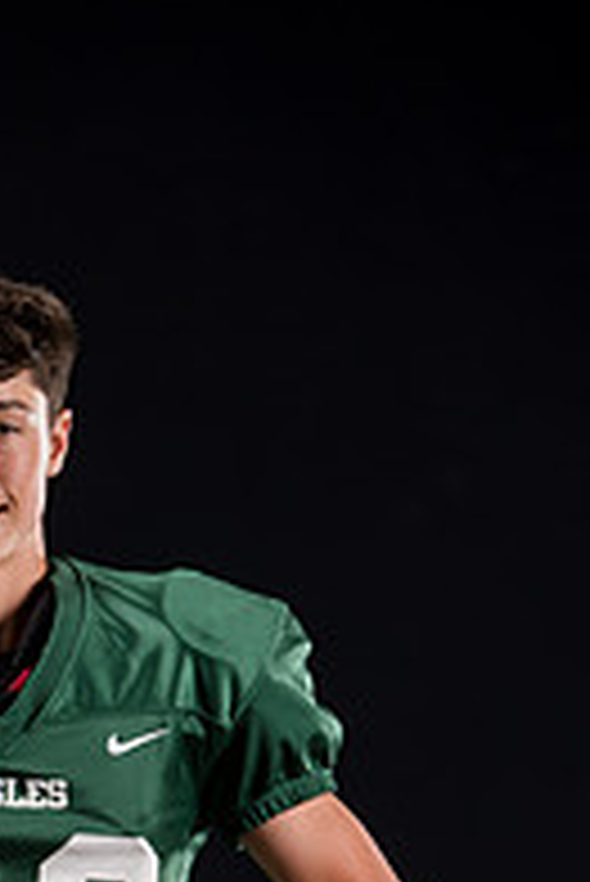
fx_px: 7558
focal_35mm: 308
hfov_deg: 4.5
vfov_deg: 6.7
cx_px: 41
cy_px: 986
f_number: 3.5
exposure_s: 1/125
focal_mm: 134
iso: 200
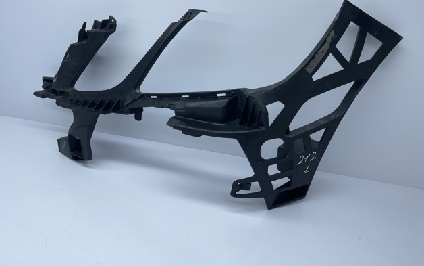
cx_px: 209
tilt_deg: -28.3
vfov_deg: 46.0
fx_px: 312
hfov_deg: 68.4
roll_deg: -4.7
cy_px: 123
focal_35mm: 27
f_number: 1.6
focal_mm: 5.1
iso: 32
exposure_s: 1/1294
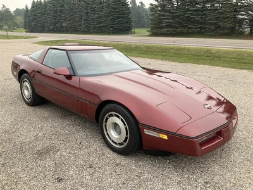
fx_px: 212
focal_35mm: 29
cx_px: 126
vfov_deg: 48.2
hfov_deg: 61.7
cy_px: 95
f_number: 1.8
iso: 25
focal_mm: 3
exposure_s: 1/342
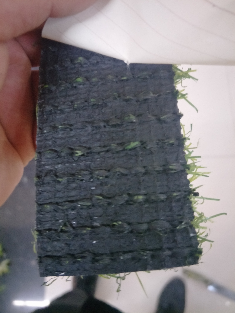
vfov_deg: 71.6
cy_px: 156
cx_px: 118
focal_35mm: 24
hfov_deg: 56.8
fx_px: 217
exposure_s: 1/14
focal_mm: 4.1
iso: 1607
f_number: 1.7
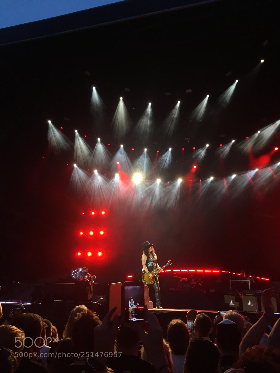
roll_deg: -4.5
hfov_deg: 48.2
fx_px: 313
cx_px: 140
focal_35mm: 29
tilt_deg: +21.2
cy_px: 186
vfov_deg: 61.7
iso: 25
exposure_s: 1/33
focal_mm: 4.15
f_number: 2.2
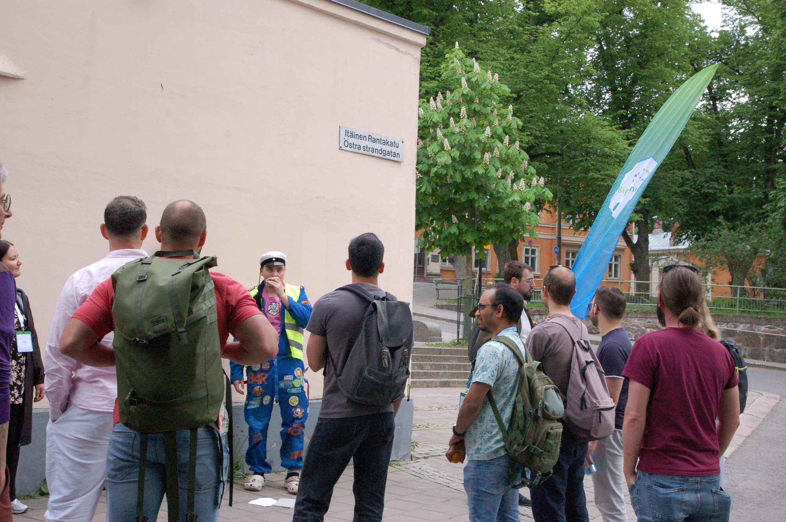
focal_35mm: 48
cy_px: 261
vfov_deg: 28.0
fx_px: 1047
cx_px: 393
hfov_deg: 41.1
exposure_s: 1/125
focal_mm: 32
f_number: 13
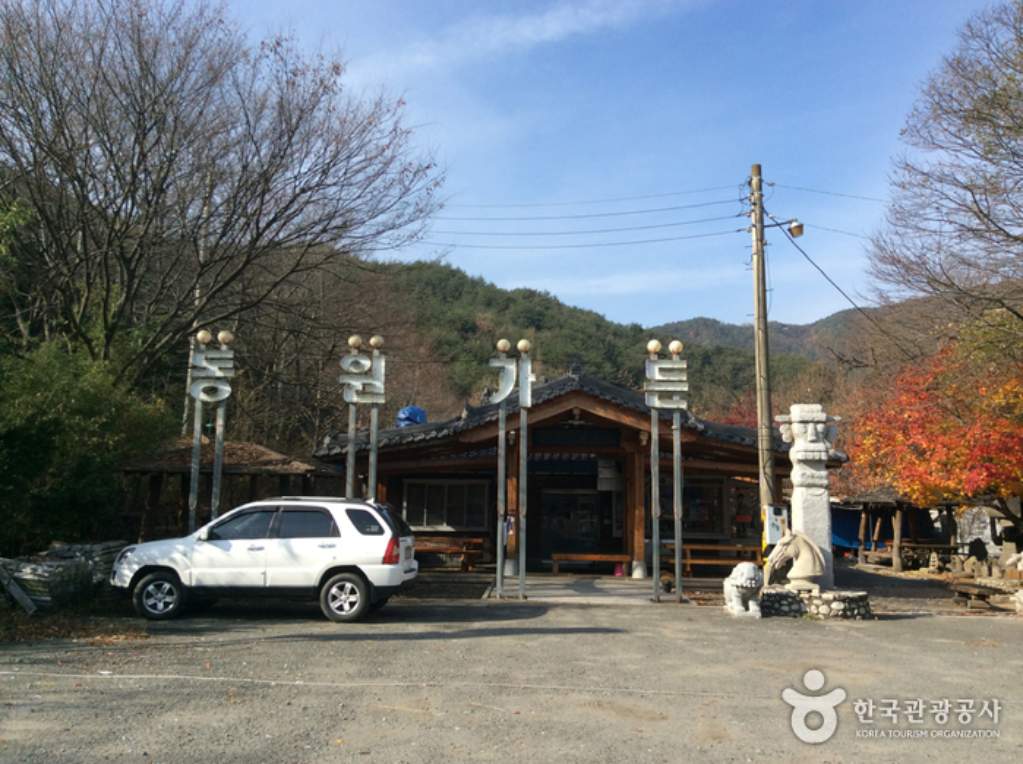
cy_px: 382
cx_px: 512
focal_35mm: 33
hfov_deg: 55.4
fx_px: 974
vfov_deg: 42.8
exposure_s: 1/1040
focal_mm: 3.3
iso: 32
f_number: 2.4
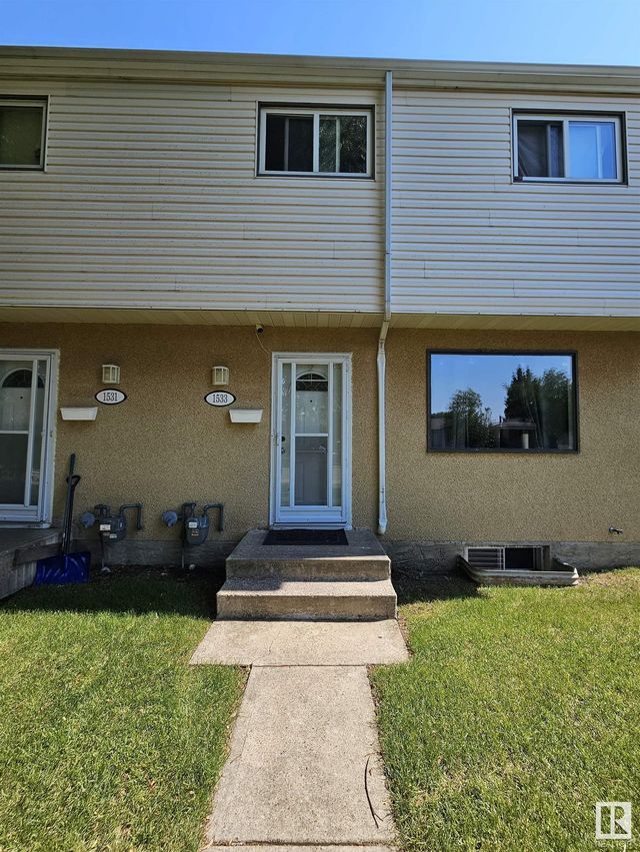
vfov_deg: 106.2
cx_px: 320
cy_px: 426
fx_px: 320
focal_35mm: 13
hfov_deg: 89.9
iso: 50
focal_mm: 2.2
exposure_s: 1/1192
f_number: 2.2
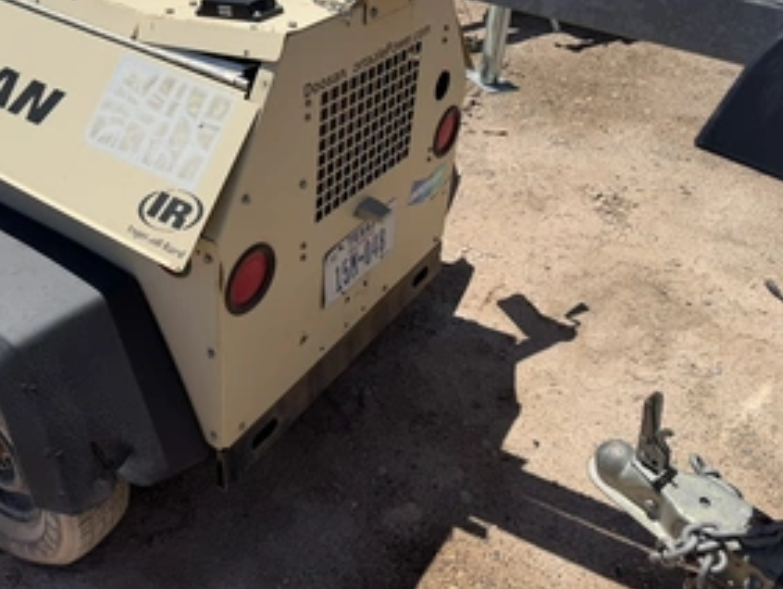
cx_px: 367
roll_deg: +2.3
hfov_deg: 53.9
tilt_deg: -33.7
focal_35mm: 34
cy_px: 203
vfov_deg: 41.4
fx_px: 770
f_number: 1.78
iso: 80
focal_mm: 6.76
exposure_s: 1/7353
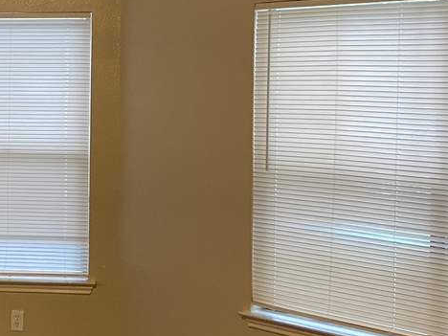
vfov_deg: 18.4
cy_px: 123
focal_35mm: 80
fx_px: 1035
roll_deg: -0.5
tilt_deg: -2.1
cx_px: -2
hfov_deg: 23.4
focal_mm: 4.25
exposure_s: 1/60
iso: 250
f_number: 1.8
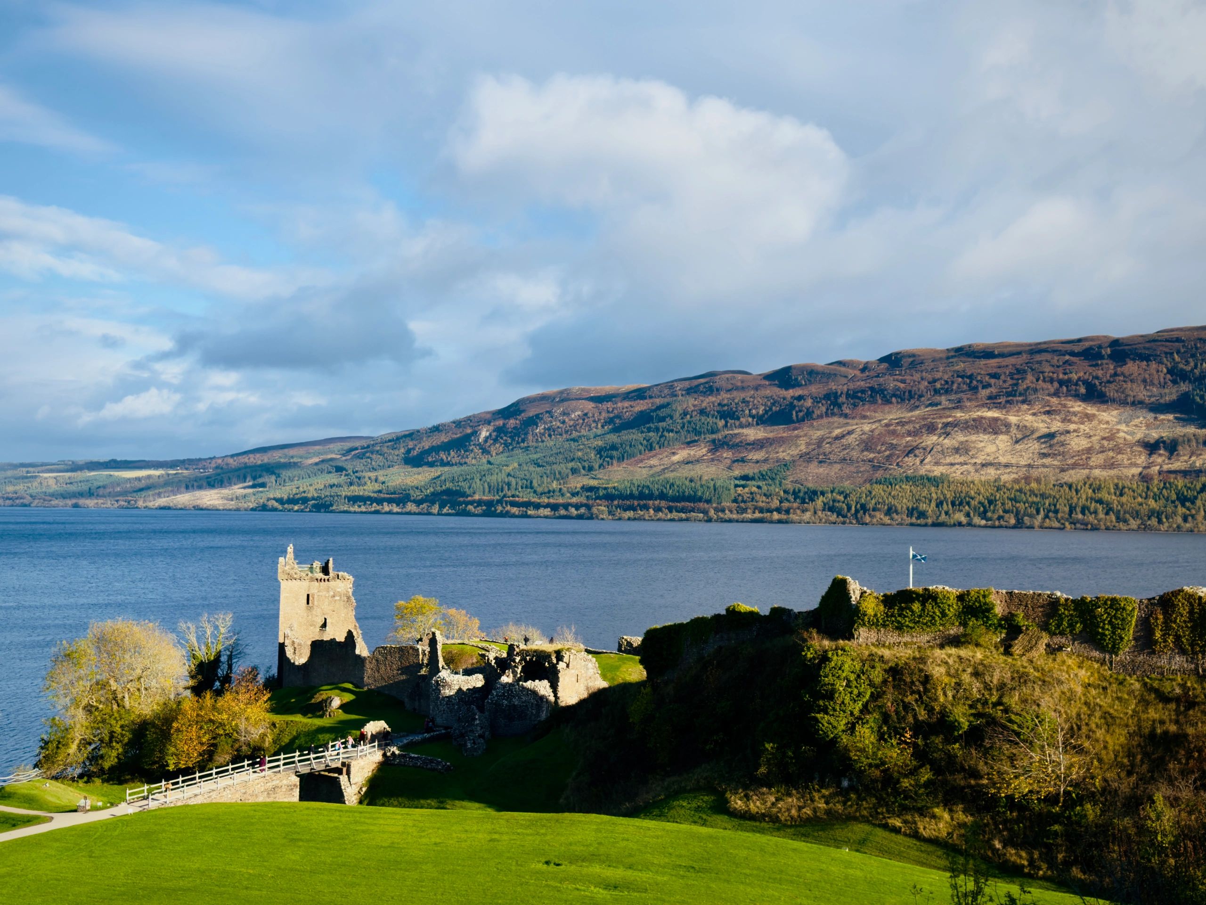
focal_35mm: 33
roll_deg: -0.5
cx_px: 603
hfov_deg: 55.4
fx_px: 1150
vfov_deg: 42.9
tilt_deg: +1.7
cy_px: 452
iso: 80
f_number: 1.78
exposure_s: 1/4386
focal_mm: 6.76
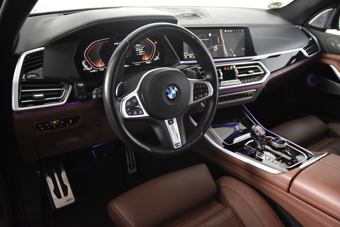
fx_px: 283
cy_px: 114
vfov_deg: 43.6
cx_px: 170
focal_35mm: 30
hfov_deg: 61.9
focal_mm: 20
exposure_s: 1/30
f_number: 2.8
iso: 1800
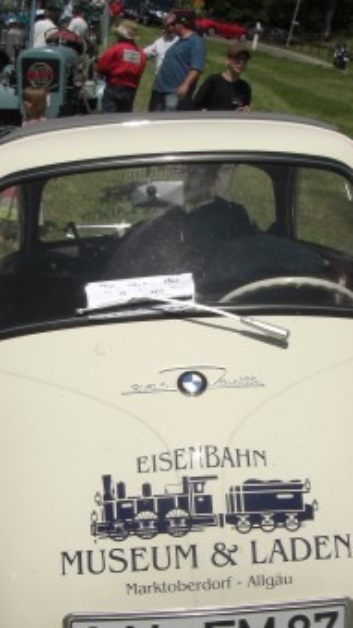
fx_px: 1116
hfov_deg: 18.0
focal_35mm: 67
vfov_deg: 31.3
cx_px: 209
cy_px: 388
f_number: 9.2
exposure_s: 1/250
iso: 64
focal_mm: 6.3
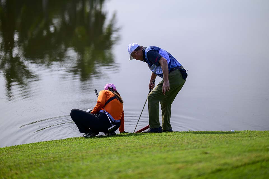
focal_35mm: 85
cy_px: 90
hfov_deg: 23.9
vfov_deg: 16.1
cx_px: 134
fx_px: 635
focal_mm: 85
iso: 80
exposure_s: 1/6400
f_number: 1.2
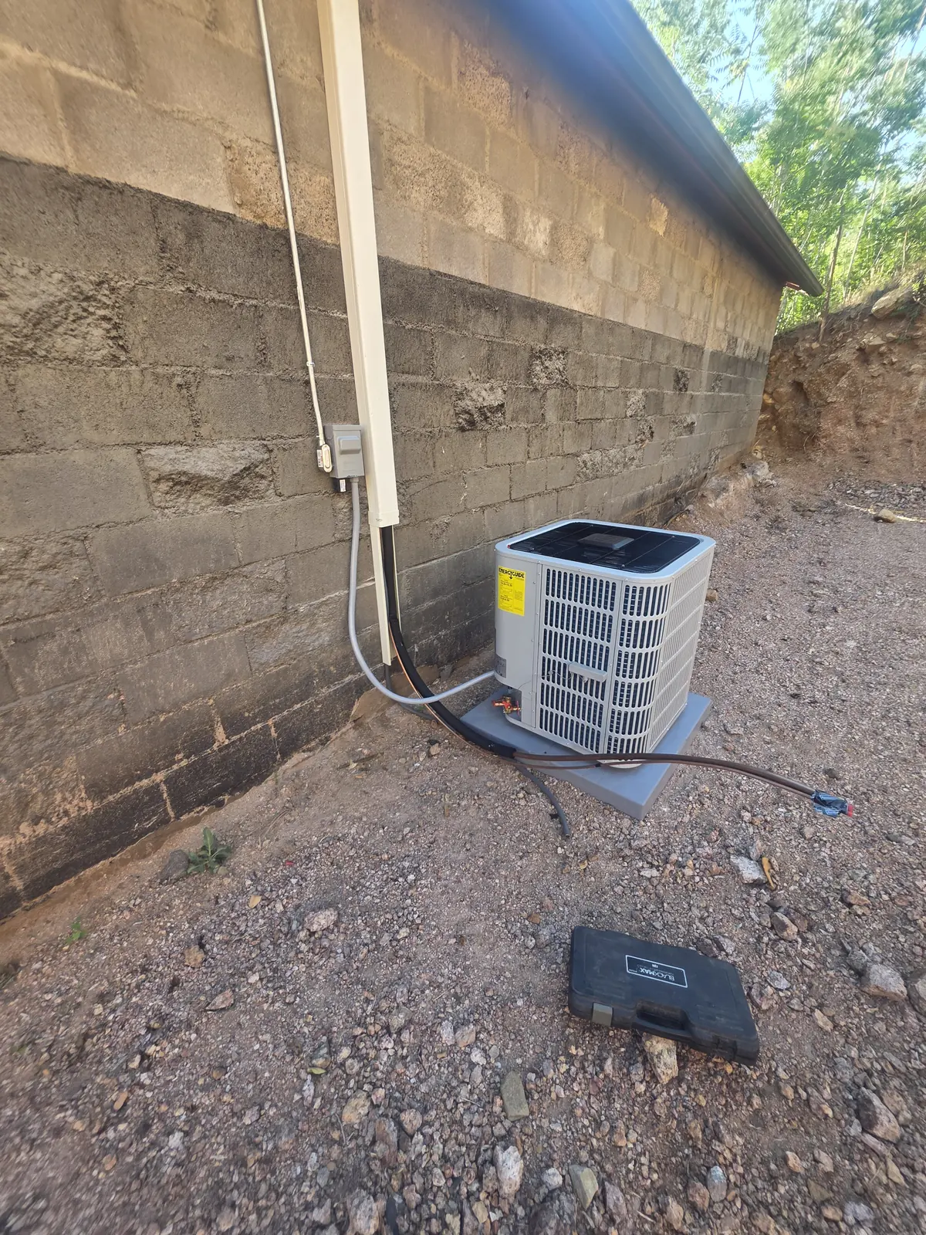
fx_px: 464
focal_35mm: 13
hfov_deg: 89.9
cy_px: 618
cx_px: 463
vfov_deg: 106.2
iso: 64
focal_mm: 2.2
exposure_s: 1/120
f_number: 1.9
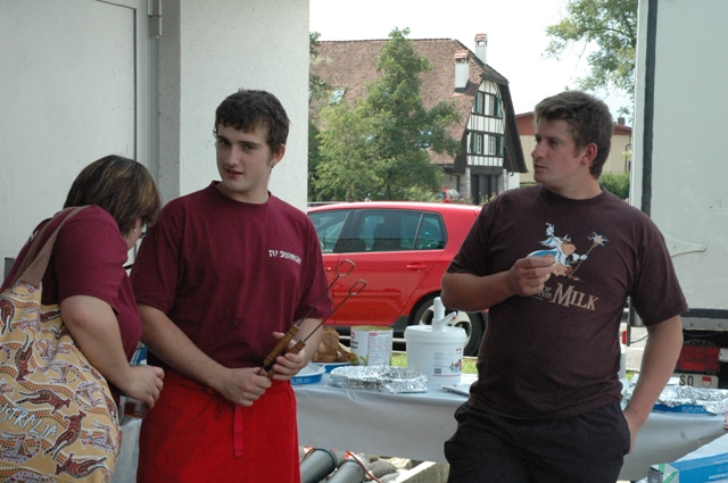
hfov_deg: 30.5
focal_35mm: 66
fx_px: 1333
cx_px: 364
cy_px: 242
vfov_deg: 20.6
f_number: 11
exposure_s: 1/500
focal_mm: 44
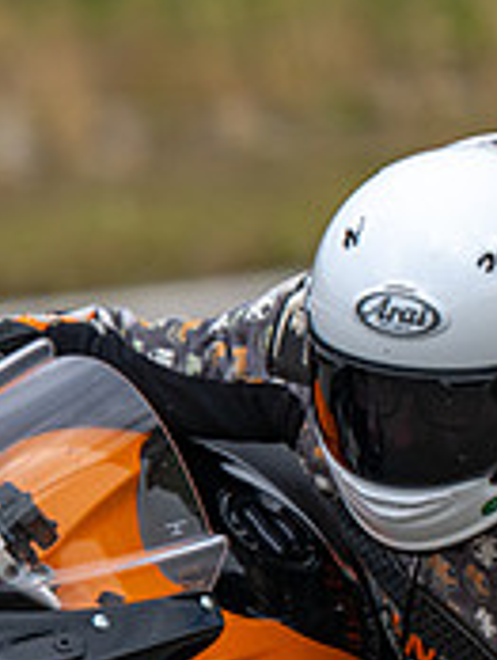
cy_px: 692
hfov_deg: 1.0
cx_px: 8
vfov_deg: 1.4
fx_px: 27480
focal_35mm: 1439
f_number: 6
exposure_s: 1/1250
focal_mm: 450
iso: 320
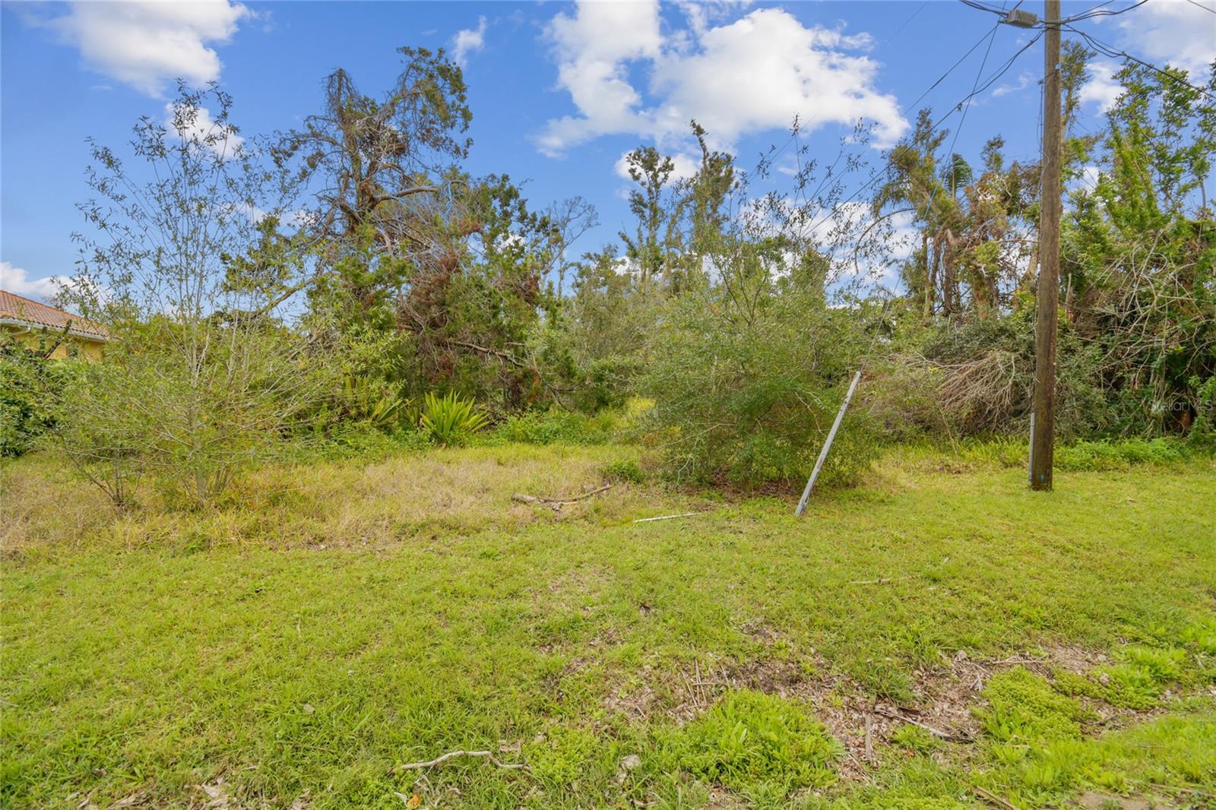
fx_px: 507
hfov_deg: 100.4
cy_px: 405
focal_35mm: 15
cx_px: 608
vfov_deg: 77.3
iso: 100
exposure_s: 1/160
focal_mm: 10
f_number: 7.1
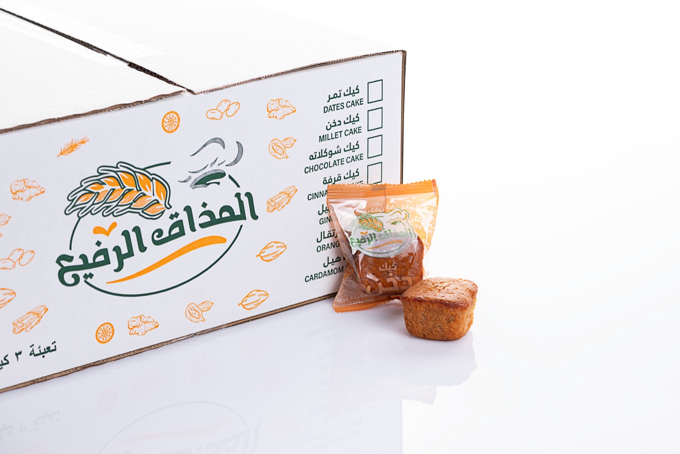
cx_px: 340
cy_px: 227
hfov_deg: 19.4
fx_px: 1984
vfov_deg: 13.1
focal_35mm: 105
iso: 100
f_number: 10
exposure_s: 1/50
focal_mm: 105
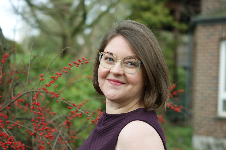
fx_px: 477
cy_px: 75
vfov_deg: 17.9
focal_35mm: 76
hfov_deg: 26.7
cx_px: 112
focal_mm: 50
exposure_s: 1/160
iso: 100
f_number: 2.5
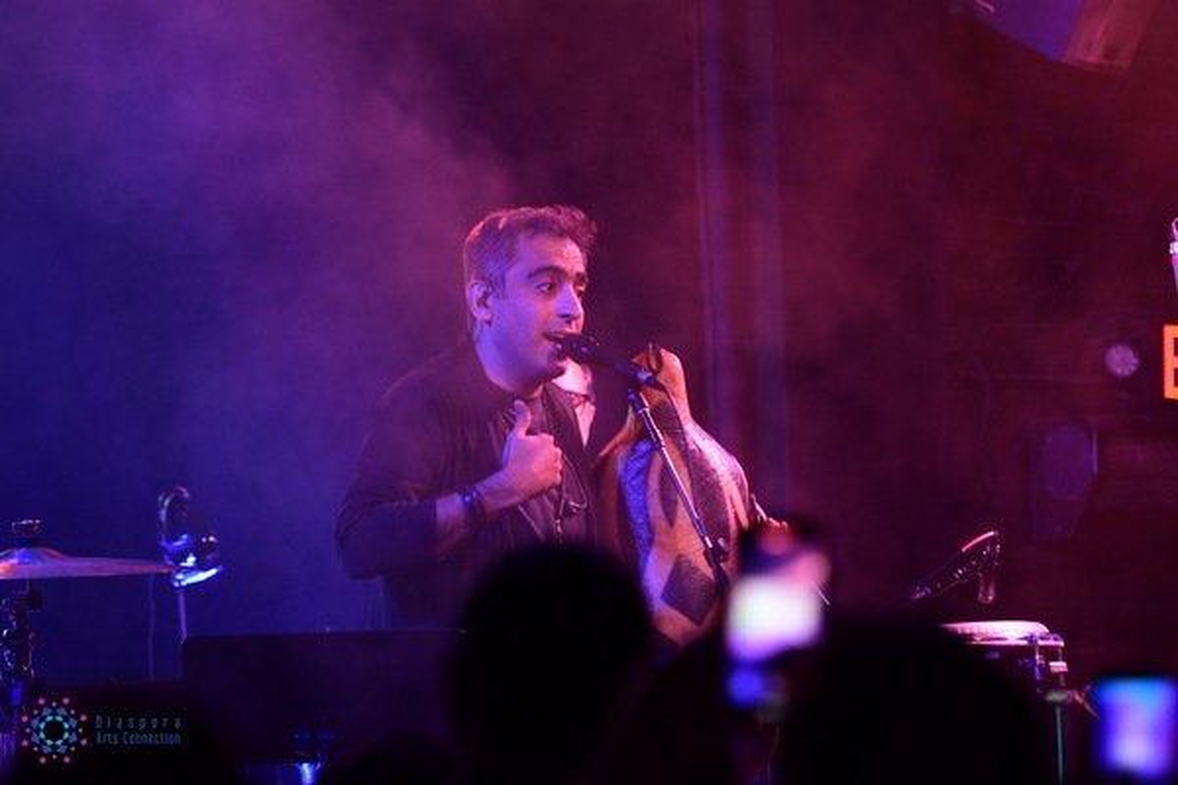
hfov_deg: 9.8
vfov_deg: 6.5
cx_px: 589
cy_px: 392
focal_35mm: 210
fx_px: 6871
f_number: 2.8
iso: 1600
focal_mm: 140
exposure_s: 1/125
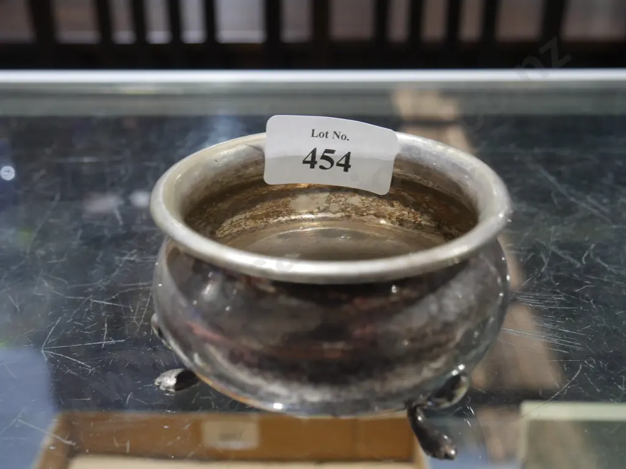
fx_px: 796
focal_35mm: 44
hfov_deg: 42.9
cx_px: 313
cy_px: 234
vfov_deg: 32.9
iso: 640
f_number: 4.7
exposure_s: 1/60
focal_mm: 22
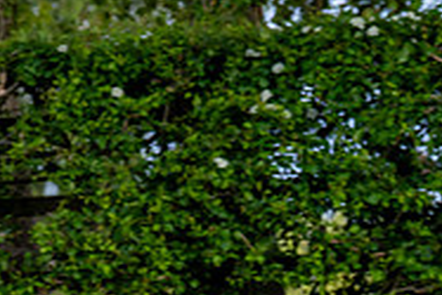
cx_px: -19
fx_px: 3195
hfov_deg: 7.9
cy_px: 237
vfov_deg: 5.3
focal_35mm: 260
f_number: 4
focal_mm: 84
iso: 500
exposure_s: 1/1000
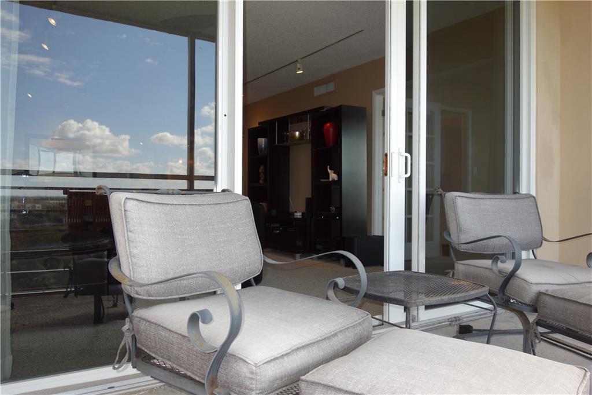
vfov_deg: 46.4
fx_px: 460
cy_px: 198
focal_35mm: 28
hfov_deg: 65.5
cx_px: 296
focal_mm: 10.4
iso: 125
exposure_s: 1/100
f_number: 3.5
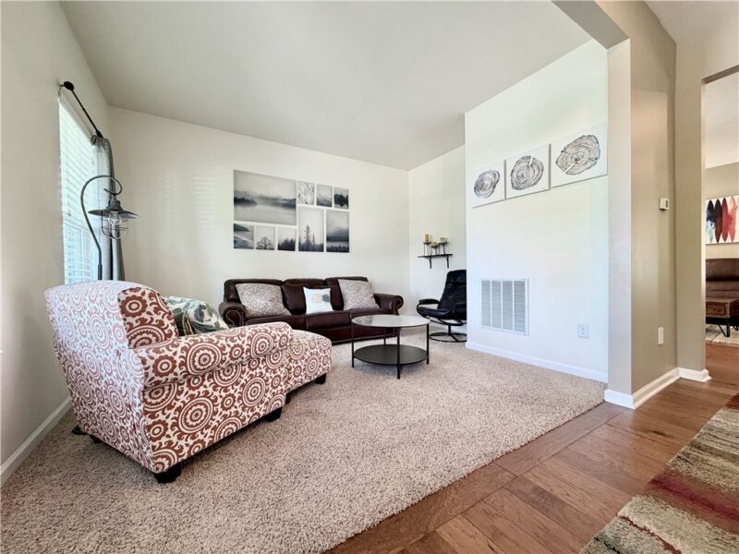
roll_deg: +0.9
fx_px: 299
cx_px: 370
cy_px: 277
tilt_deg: -1.0
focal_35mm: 14
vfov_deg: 85.7
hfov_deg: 102.1
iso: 200
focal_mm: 2.22
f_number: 2.2
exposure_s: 1/60
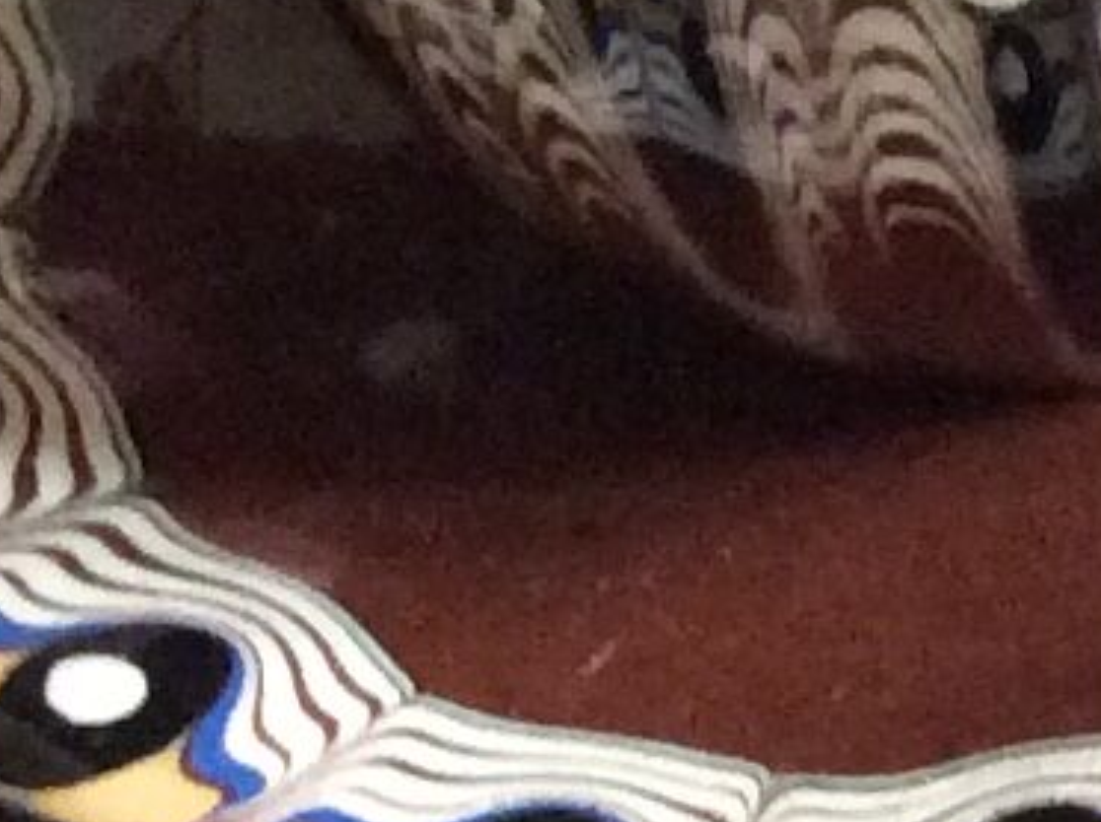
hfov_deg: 8.3
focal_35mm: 223
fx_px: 7084
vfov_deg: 6.6
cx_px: 2371
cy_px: 30
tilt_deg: -49.3
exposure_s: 1/24
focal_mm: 3.3
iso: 250
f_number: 2.4
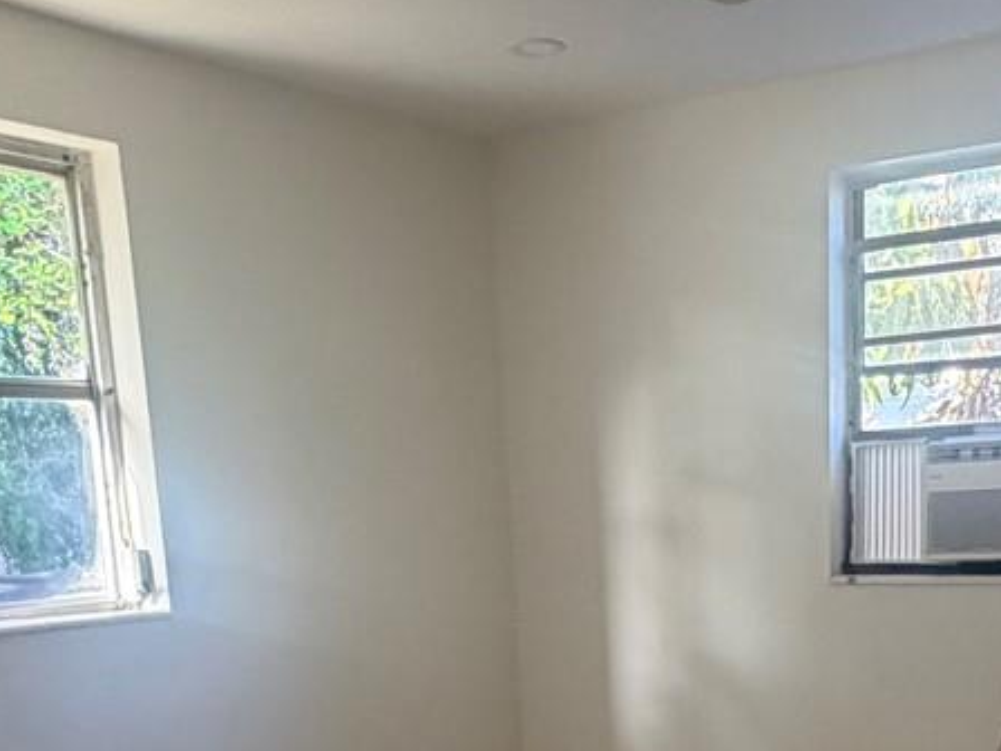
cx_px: 670
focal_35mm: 50
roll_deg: +2.0
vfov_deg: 27.1
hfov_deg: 37.8
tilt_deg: -11.7
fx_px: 1446
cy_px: 789
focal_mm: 2.22
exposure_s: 1/60
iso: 160
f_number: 2.2
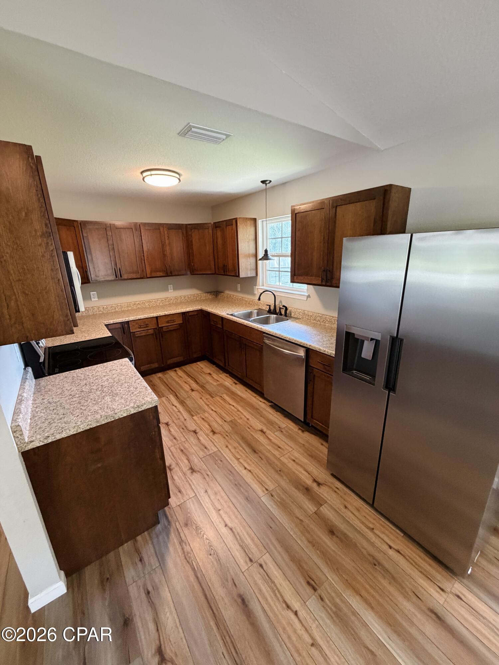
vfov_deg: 102.1
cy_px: 332
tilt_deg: -16.2
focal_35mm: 14
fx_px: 269
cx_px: 250
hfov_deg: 85.7
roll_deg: +1.6
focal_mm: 2.22
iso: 400
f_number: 2.2
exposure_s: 1/60
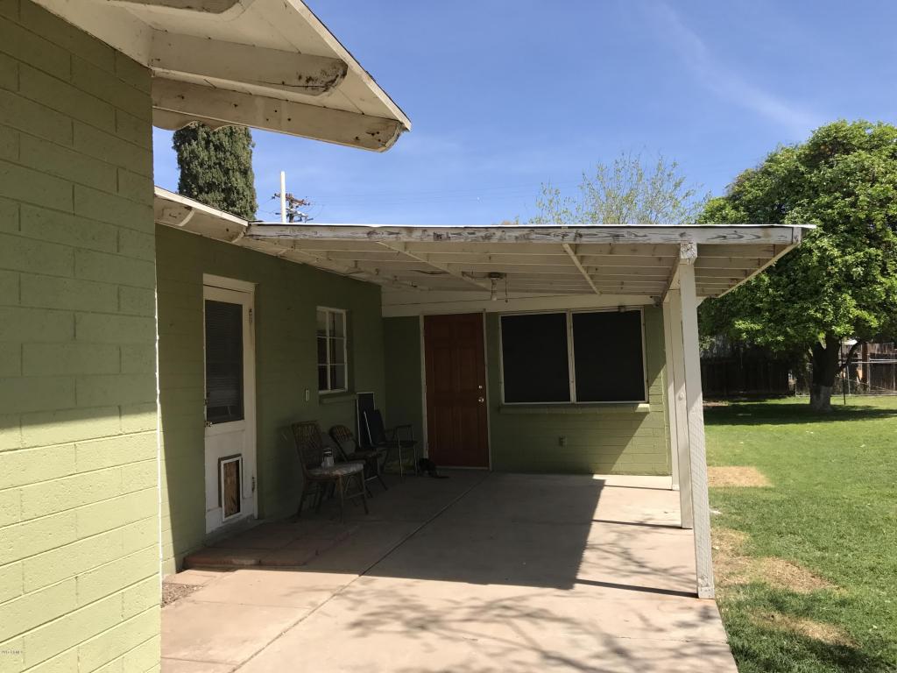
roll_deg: +1.0
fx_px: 726
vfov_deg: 49.7
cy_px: 336
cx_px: 448
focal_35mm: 28
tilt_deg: +2.5
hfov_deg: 63.4
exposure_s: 1/1520
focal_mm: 3.99
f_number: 1.8
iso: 20
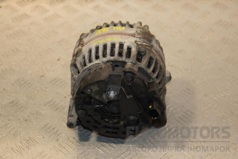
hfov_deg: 26.0
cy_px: 80
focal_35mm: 78
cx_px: 119
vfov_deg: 17.5
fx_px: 516
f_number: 5.6
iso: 800
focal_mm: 52
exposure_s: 1/200
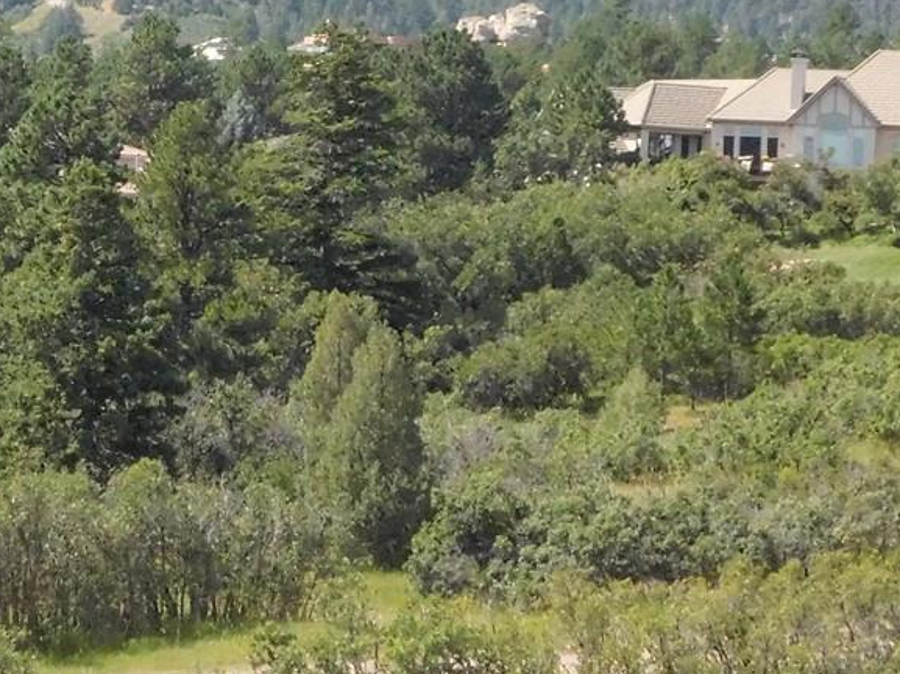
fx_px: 5119
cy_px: 59
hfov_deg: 10.0
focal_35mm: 197
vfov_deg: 7.5
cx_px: 80
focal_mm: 12.6
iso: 800
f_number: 8.6
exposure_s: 1/640
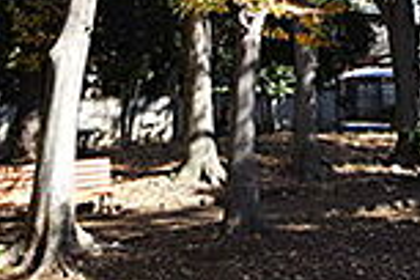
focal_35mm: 59
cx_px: 338
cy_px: -192
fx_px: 688
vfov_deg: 18.9
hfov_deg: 33.0
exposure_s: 1/400
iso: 400
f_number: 6.3
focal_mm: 10
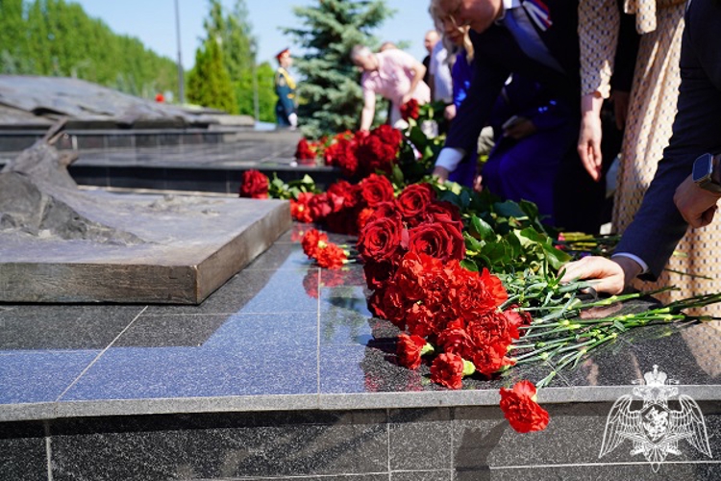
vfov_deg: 35.1
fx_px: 761
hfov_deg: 50.7
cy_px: 240
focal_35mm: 38
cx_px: 360
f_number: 5
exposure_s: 1/320
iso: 100
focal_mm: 38
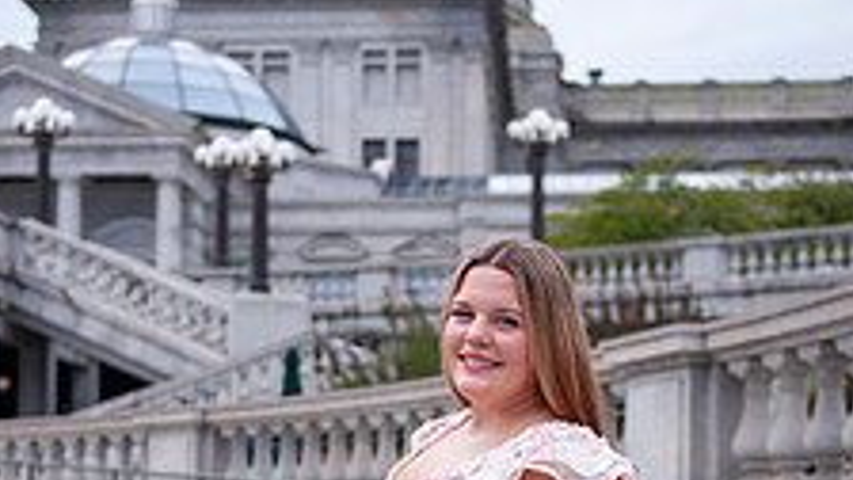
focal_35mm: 80
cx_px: 402
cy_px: 514
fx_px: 1809
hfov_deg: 26.5
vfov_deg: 14.8
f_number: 2.8
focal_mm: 38
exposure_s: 1/2000
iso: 100
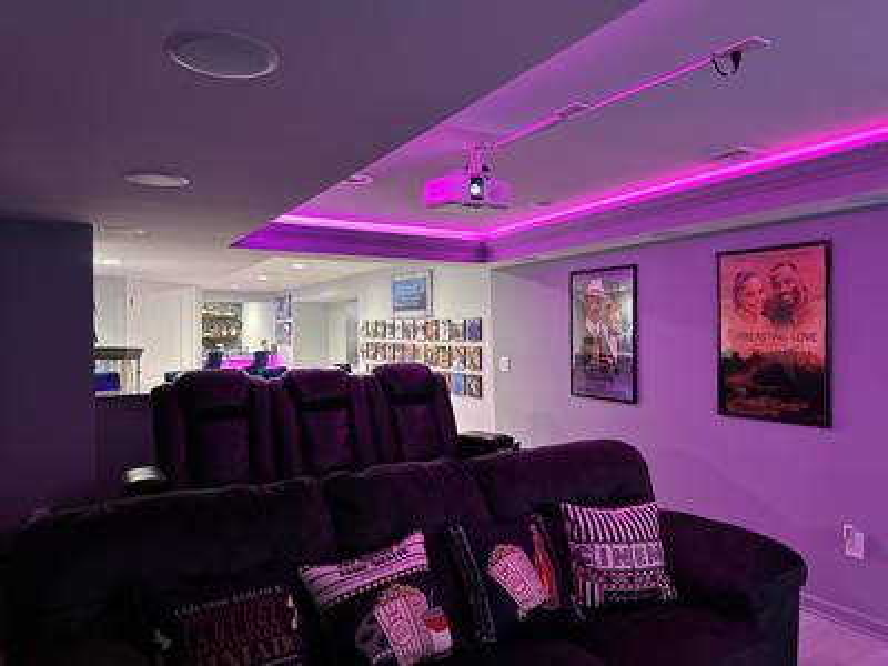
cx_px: 444
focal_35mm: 24
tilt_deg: -0.9
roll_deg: +0.5
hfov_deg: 71.6
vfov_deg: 56.8
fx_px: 616
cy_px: 333
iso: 1000
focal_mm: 6.86
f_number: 1.78
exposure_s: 1/40
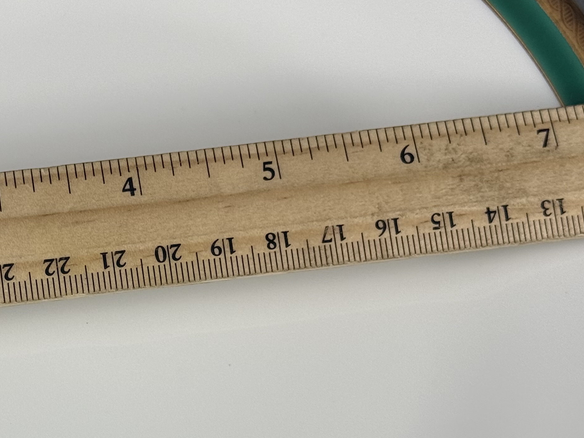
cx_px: 118
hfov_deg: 18.7
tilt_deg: -74.0
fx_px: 1755
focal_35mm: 104
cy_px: 296
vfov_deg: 14.2
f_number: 1.78
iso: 50
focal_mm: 6.76
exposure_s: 1/140
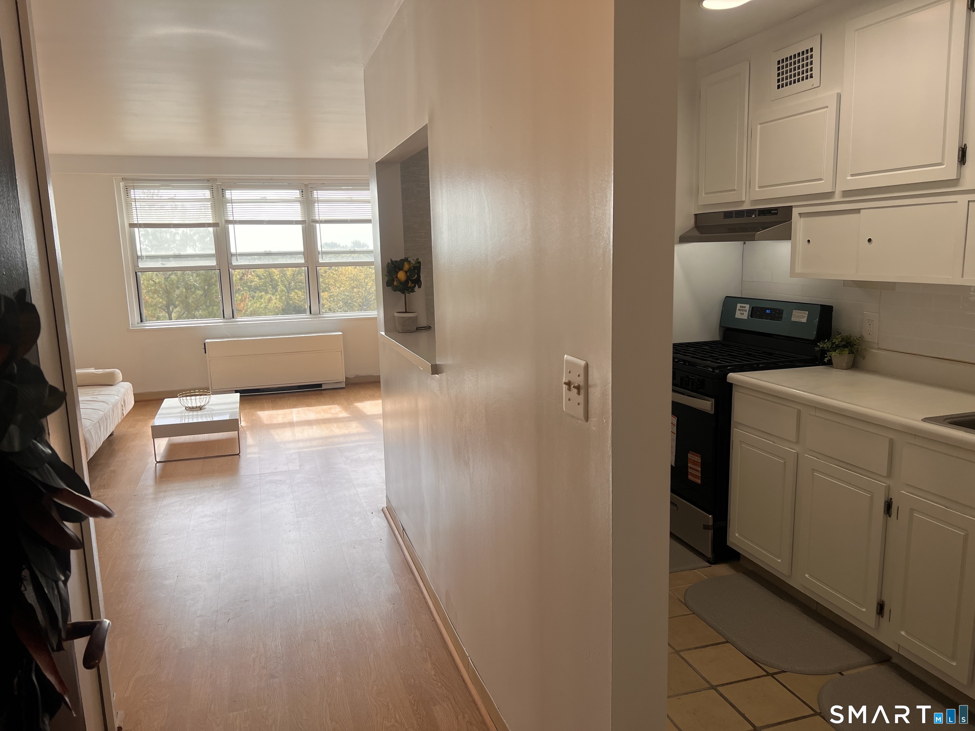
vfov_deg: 53.1
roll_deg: +1.4
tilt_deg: -9.1
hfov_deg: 67.3
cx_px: 488
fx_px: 732
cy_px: 366
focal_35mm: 26
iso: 50
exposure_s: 1/452
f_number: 1.5
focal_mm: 5.7
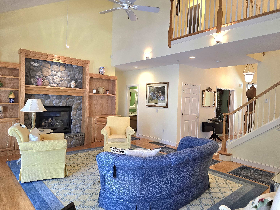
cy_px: 104
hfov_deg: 71.6
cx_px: 143
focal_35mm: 24
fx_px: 194
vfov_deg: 56.8
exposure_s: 1/120
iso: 250
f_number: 1.7
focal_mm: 6.3
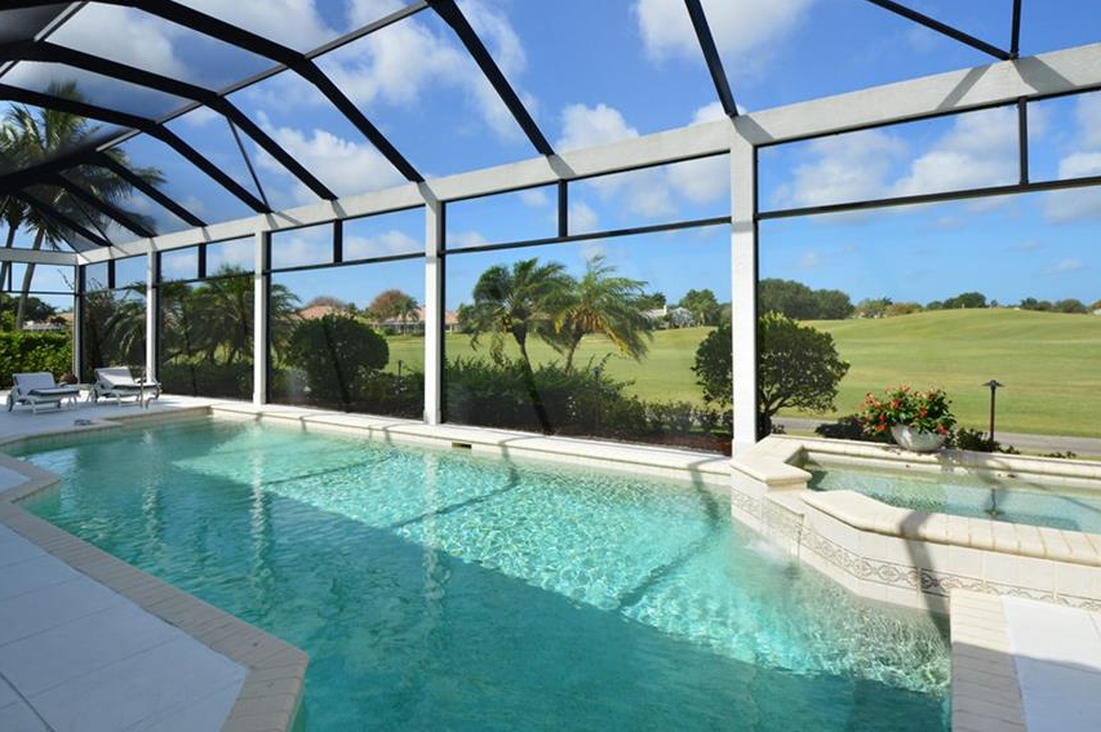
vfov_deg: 66.8
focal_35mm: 18
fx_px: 550
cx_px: 545
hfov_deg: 90.1
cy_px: 303
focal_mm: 10
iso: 200
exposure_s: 1/100
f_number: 9
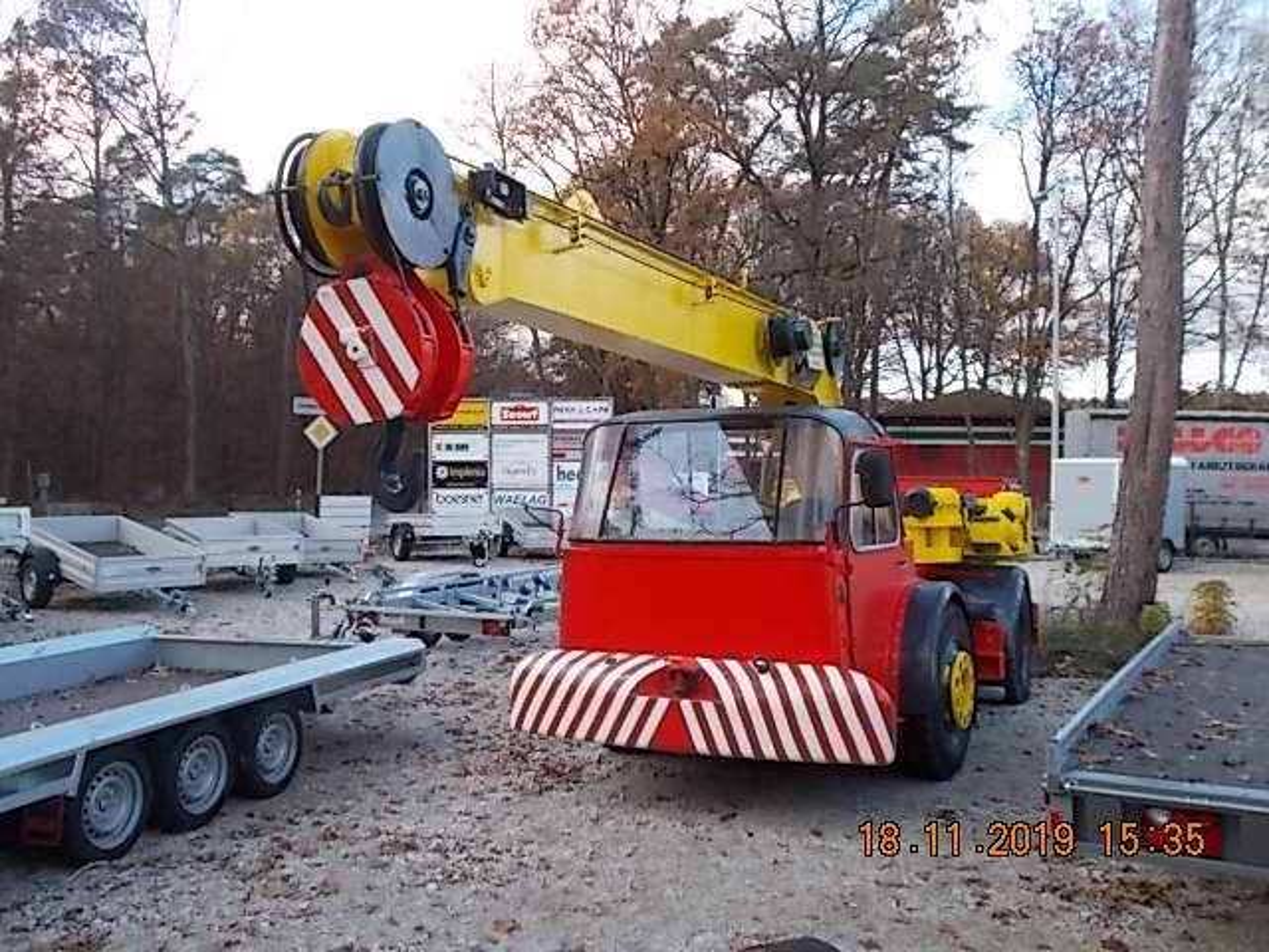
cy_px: 476
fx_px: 1246
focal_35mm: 34
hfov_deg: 54.0
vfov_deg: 41.8
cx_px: 634
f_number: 3.6
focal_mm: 6
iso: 80
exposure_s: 1/80
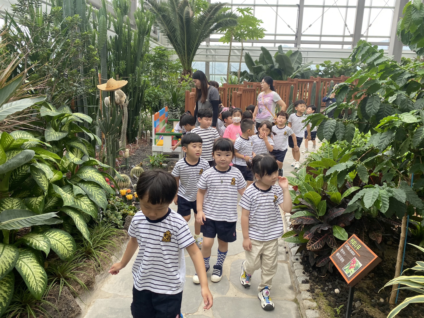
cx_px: 212
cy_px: 159
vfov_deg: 53.1
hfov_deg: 67.3
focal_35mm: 26
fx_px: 318
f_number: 1.8
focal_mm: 4.25
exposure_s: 1/122
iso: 40
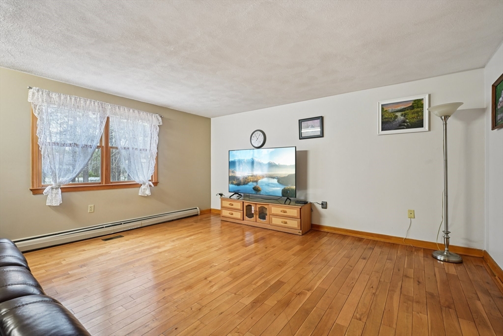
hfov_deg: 96.7
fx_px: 224
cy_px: 168
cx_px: 252
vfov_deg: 73.8
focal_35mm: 16
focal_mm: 16
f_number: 8
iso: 400
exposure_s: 1/8
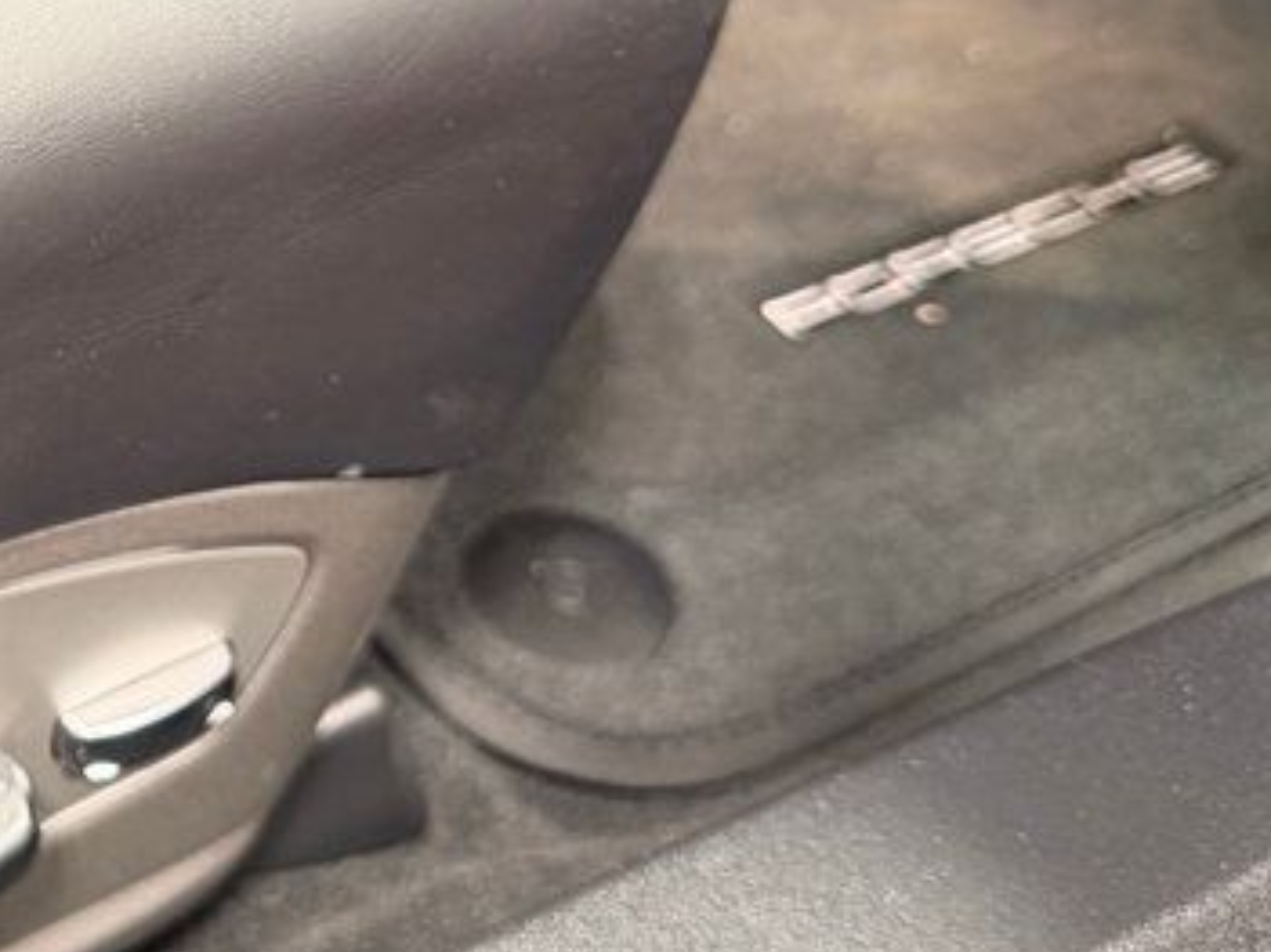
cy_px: 167
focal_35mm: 70
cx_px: -232
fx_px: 2569
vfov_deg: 20.7
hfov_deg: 25.2
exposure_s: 1/60
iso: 320
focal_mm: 6.76
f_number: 1.78
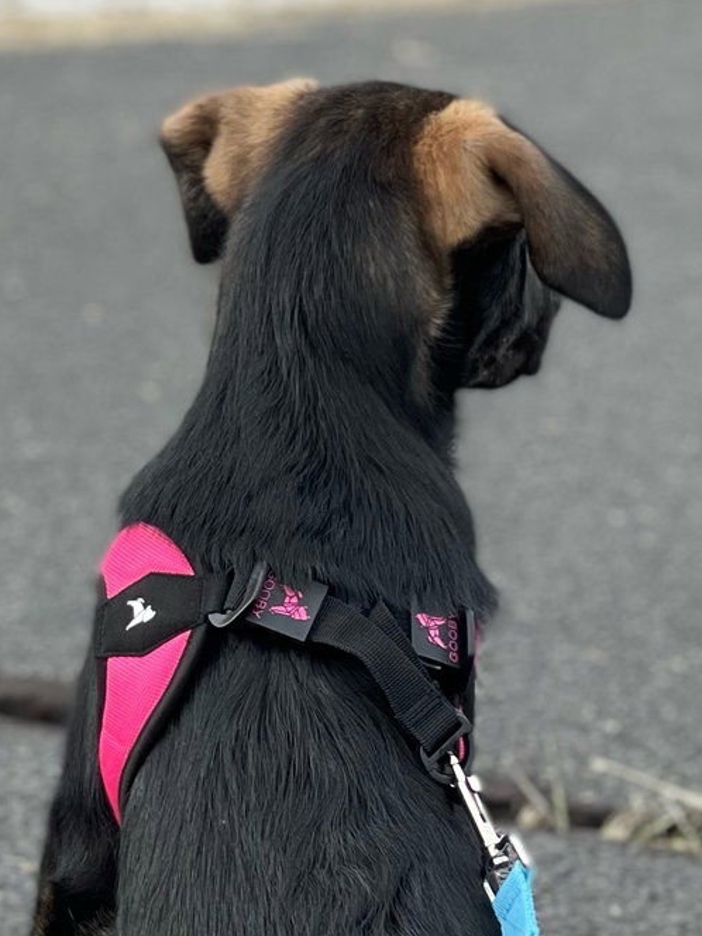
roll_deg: -1.0
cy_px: 192
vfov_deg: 11.8
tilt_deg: -11.5
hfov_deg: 8.8
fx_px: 4516
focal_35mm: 167
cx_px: 17
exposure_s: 1/564
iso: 32
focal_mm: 6
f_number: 2
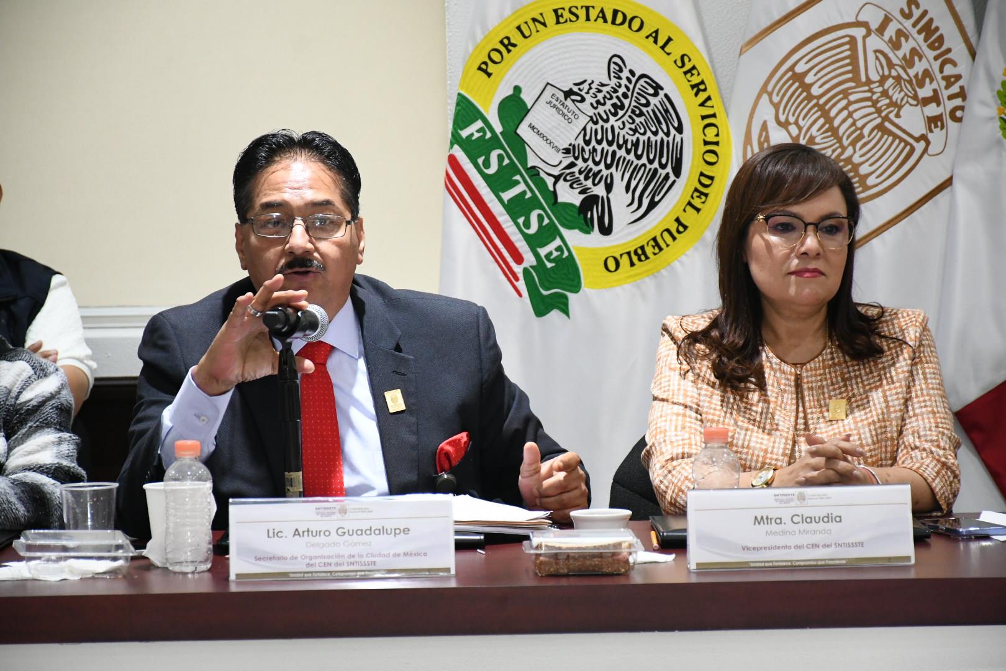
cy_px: 336
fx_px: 4387
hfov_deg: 13.1
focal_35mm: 157
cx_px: 503
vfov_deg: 8.7
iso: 4000
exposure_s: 1/100
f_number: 5.6
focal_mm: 105
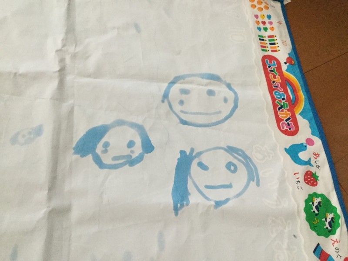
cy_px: 130
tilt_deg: -63.1
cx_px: 174
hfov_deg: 58.4
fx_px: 312
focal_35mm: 31
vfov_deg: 45.4
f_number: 2.4
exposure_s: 1/24
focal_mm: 3.3
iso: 200
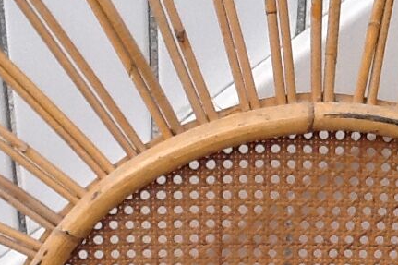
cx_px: 321
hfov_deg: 19.8
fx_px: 1127
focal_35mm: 102
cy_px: 282
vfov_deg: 13.2
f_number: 2.4
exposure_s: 1/955
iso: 40
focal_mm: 2.03
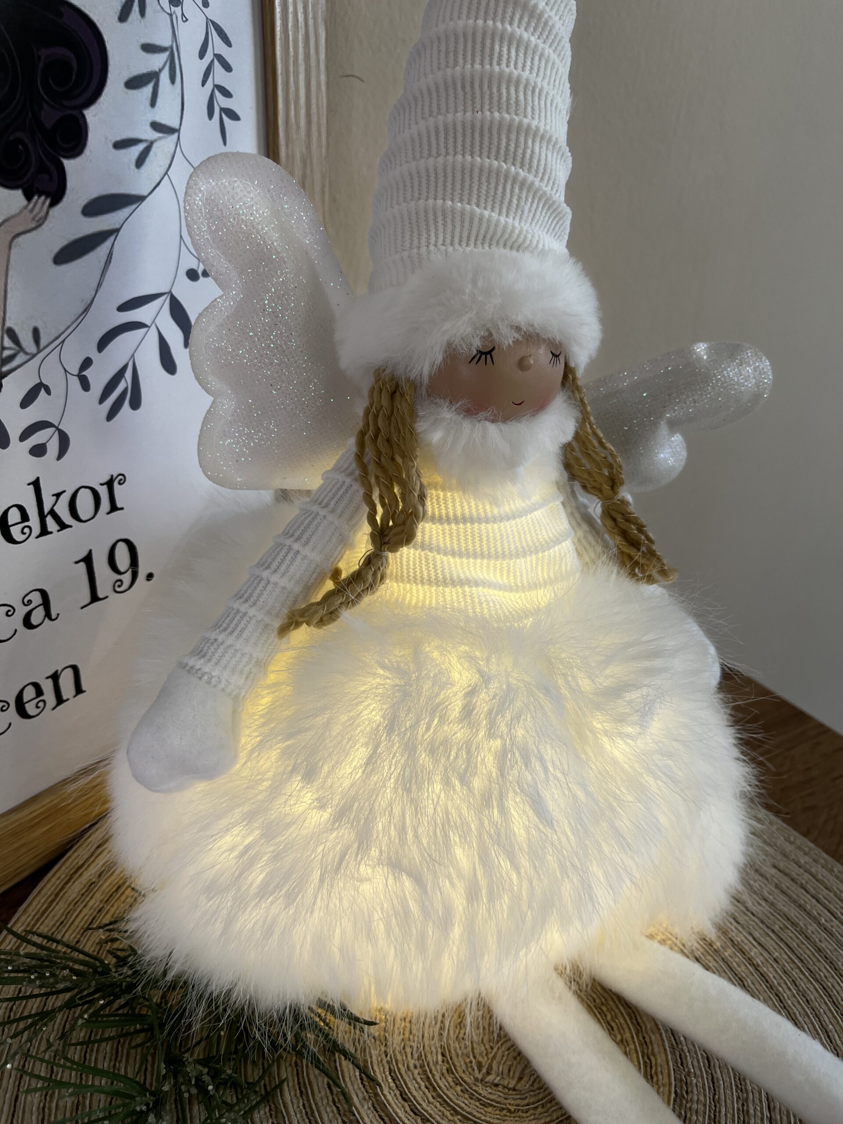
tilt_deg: -24.3
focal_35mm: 26
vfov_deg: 67.3
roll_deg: -4.6
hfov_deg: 53.1
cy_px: 562
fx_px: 844
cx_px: 422
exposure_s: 1/122
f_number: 1.6
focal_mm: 5.1
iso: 64
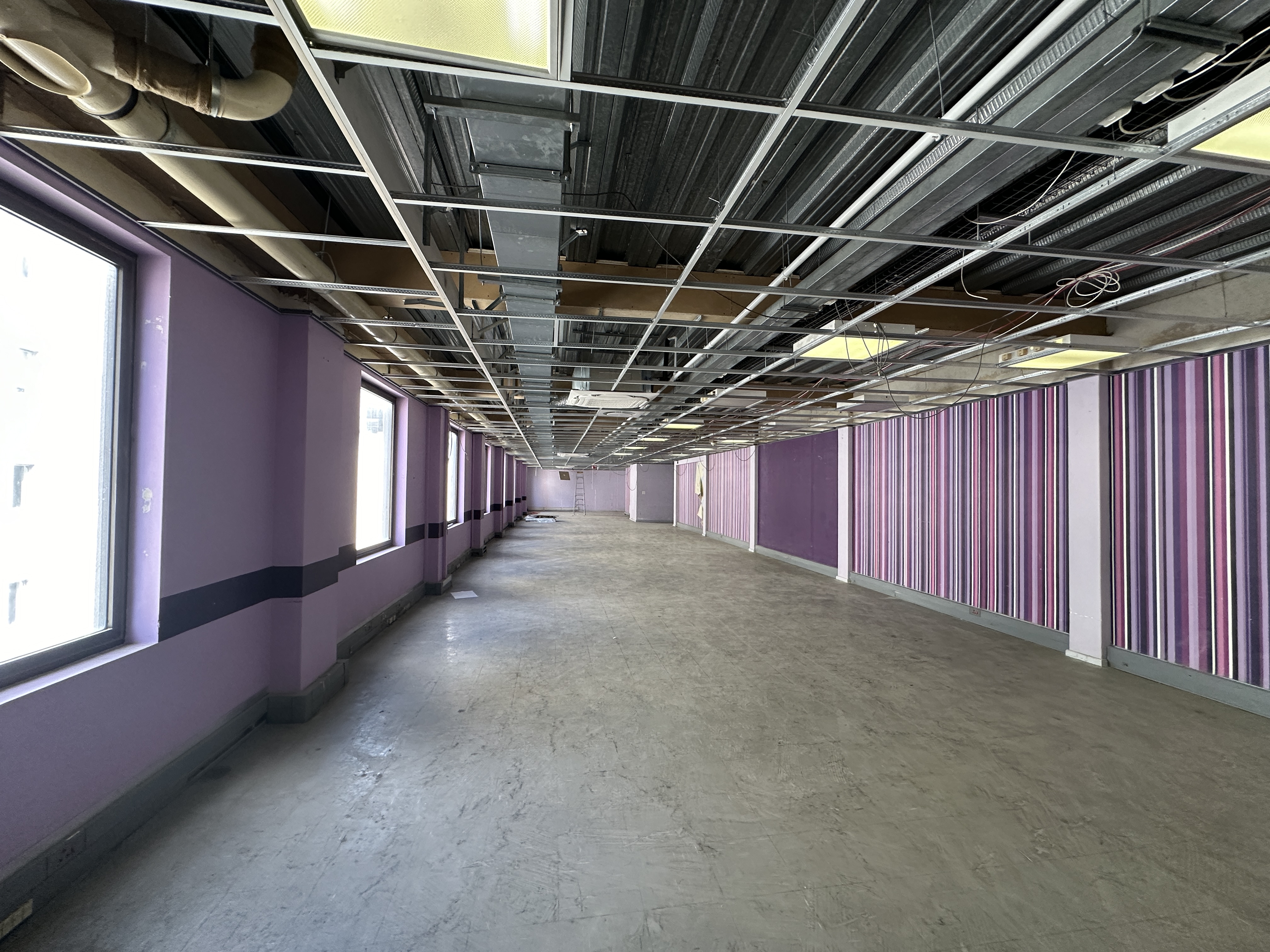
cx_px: 635
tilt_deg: +1.4
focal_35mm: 14
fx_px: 514
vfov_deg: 85.7
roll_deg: -0.3
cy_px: 476
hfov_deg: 102.1
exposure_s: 1/100
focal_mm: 2.22
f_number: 2.2
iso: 200
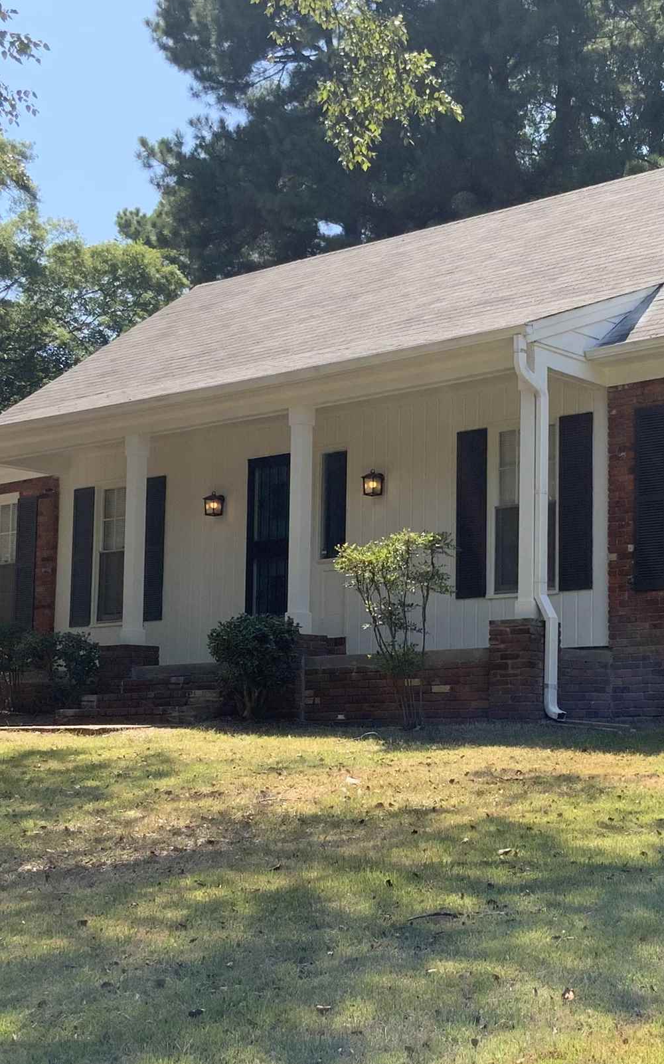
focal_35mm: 59
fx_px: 1709
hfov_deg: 21.8
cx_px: 499
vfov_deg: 34.5
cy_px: 585
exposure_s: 1/666
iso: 16
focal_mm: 3
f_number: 1.8
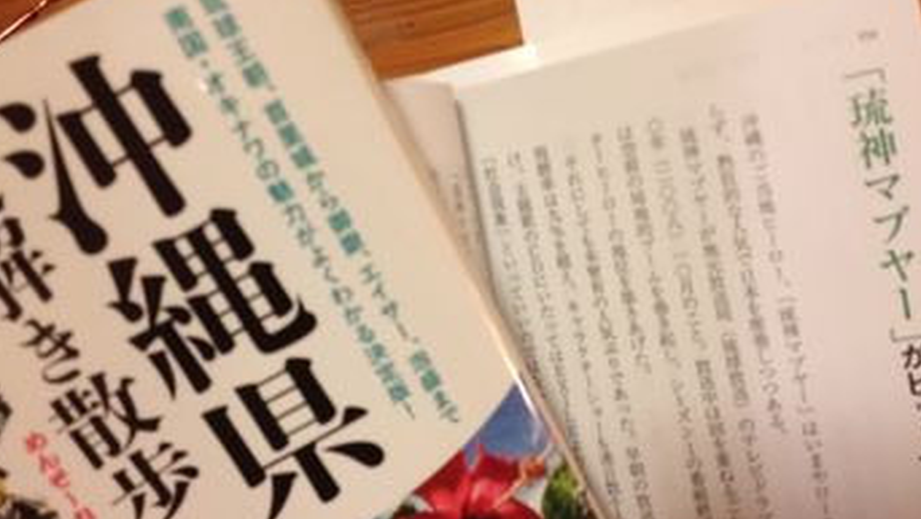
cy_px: 281
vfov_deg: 30.5
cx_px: 455
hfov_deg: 51.6
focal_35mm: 39
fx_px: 953
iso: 160
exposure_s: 1/20
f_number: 2.4
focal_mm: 4.28
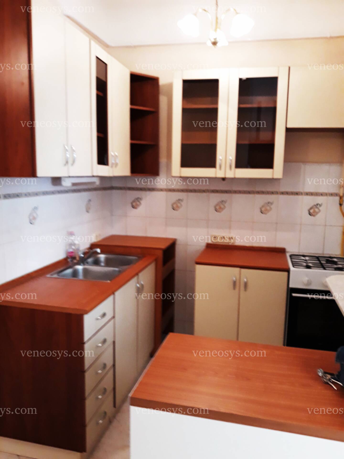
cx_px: 172
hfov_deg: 51.4
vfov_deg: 65.3
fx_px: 358
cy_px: 230
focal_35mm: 27
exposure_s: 1/25
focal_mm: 3.71
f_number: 1.7
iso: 200
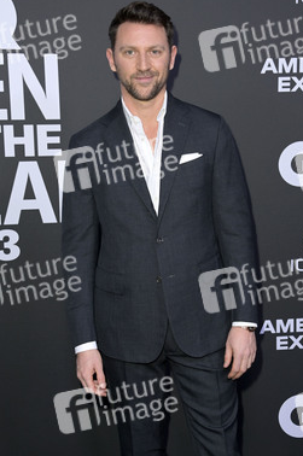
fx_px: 696
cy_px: 224
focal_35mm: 55
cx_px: 151
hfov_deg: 24.6
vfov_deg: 36.3
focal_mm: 52
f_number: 5.6
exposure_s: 1/250
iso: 1000
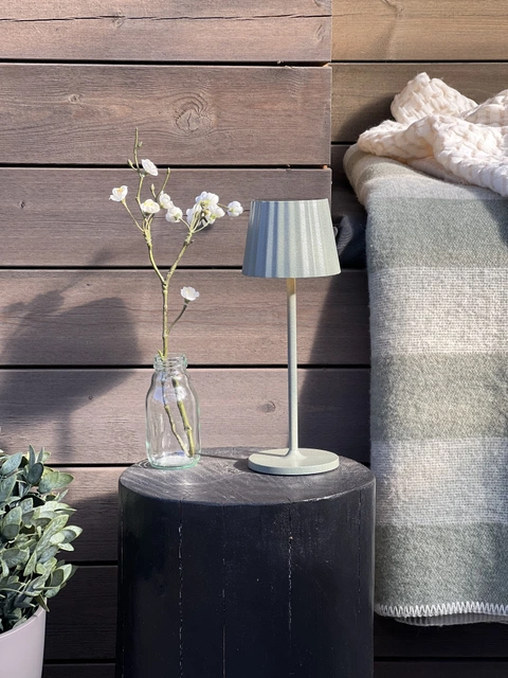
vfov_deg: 25.3
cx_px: 254
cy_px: 339
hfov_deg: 19.1
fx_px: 1507
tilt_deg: -8.5
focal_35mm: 77
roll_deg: -0.6
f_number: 2.8
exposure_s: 1/121
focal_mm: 9
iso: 32
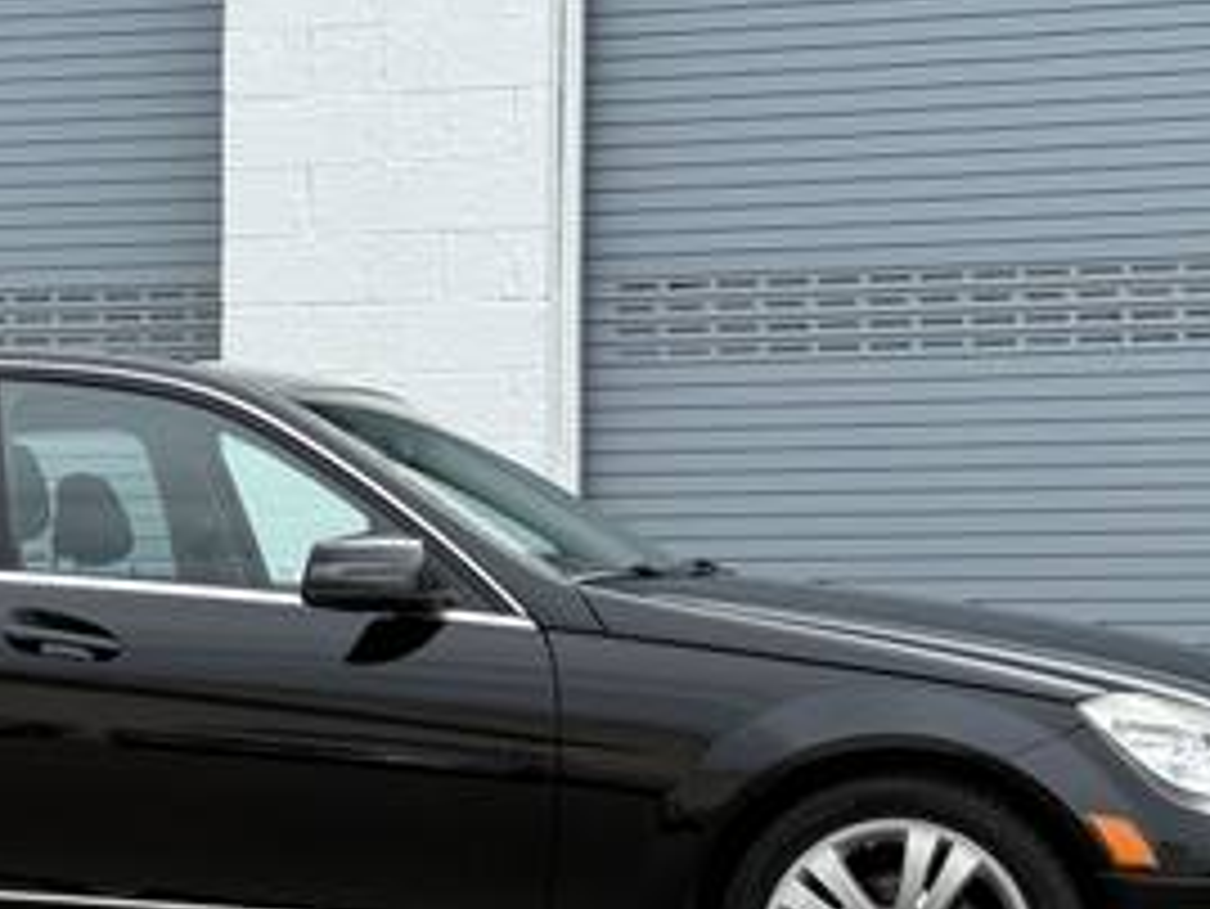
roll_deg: -1.7
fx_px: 3987
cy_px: 770
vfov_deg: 12.9
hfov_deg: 17.2
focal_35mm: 114
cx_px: 315
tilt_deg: -0.8
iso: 64
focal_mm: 6.76
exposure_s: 1/1715
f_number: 1.78
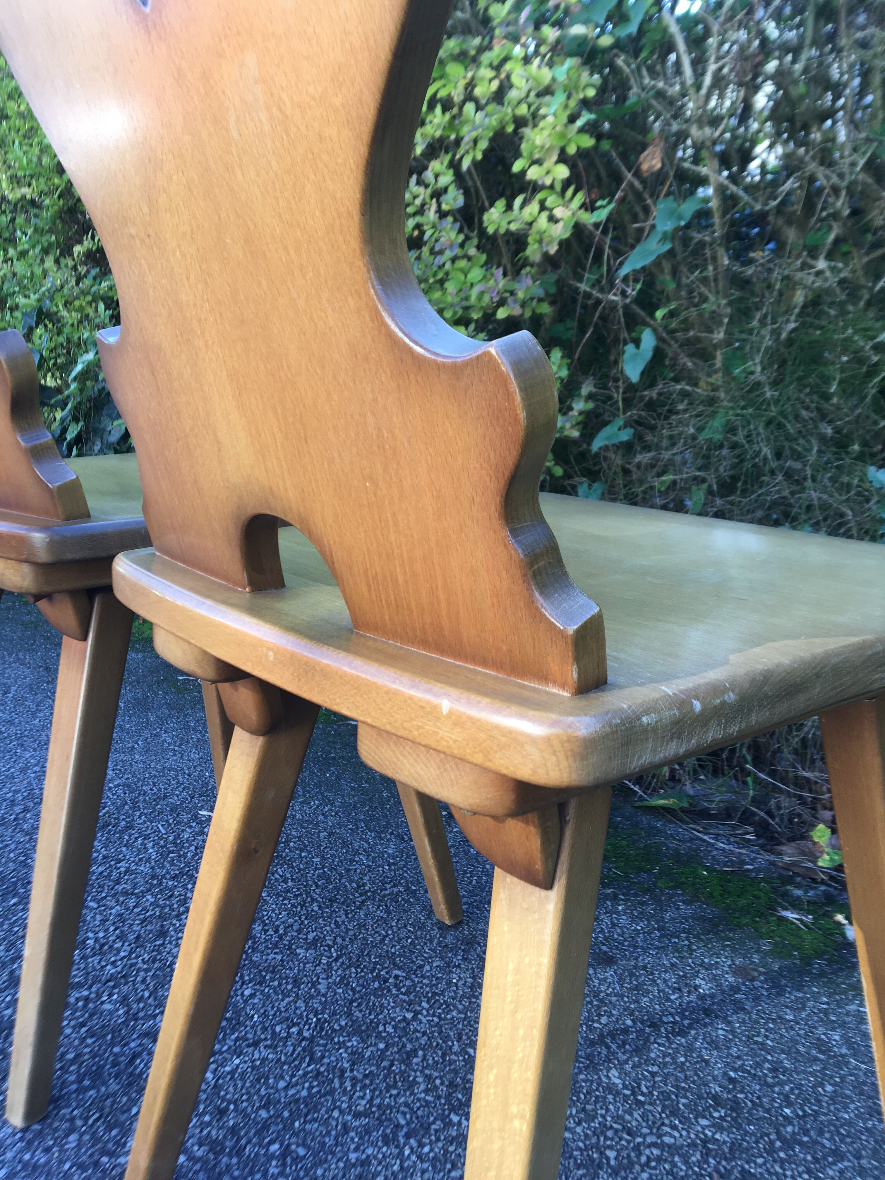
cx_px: 442
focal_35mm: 29
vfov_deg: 61.7
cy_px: 590
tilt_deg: -13.8
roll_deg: +0.3
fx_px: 989
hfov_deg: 48.2
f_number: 2.2
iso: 25
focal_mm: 4.15
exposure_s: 1/100
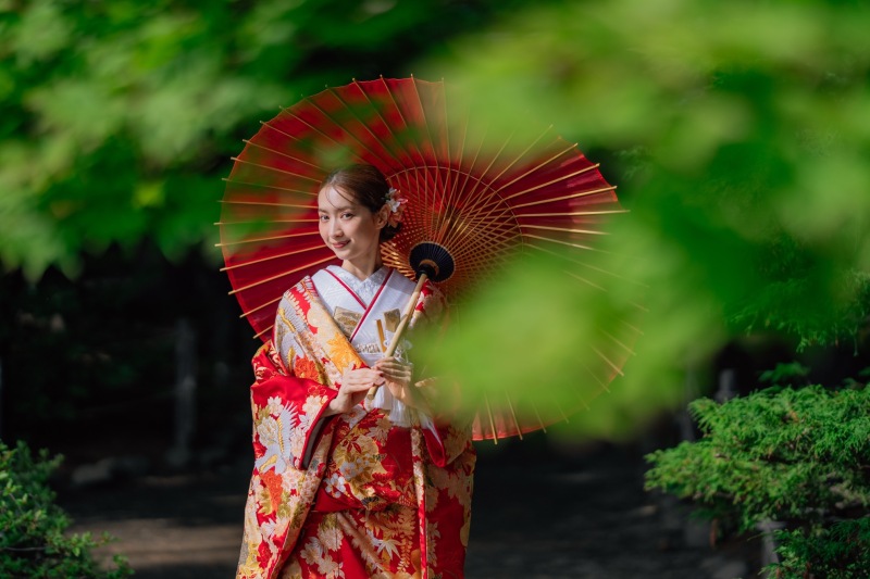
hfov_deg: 15.2
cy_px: 290
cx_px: 435
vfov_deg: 10.2
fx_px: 3262
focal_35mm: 135
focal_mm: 135
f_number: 1.8
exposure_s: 1/8000
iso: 100
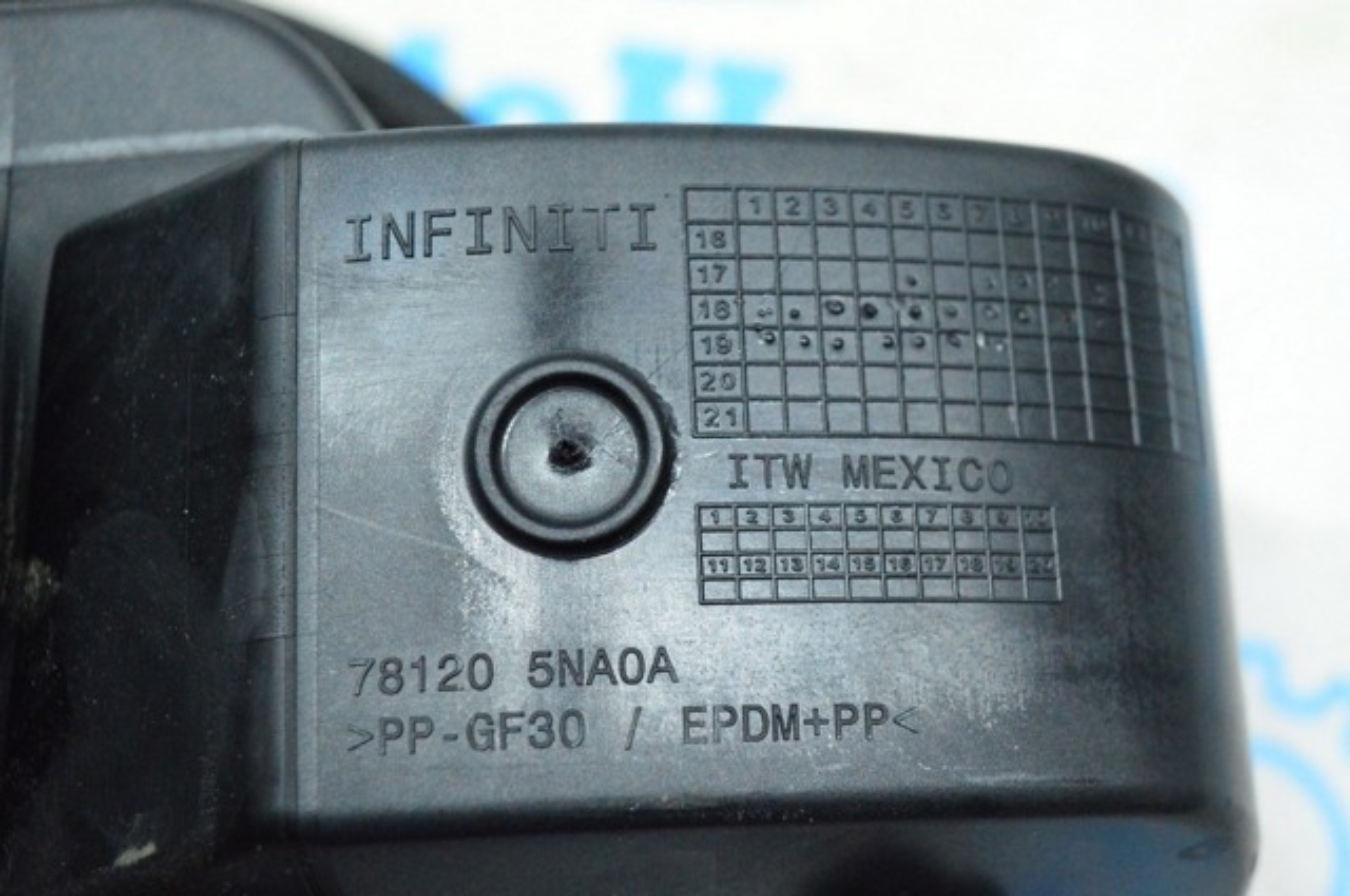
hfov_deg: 35.1
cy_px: 448
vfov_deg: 23.7
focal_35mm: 57
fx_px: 2135
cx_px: 675
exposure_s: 1/250
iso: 6400
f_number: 6.3
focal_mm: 38
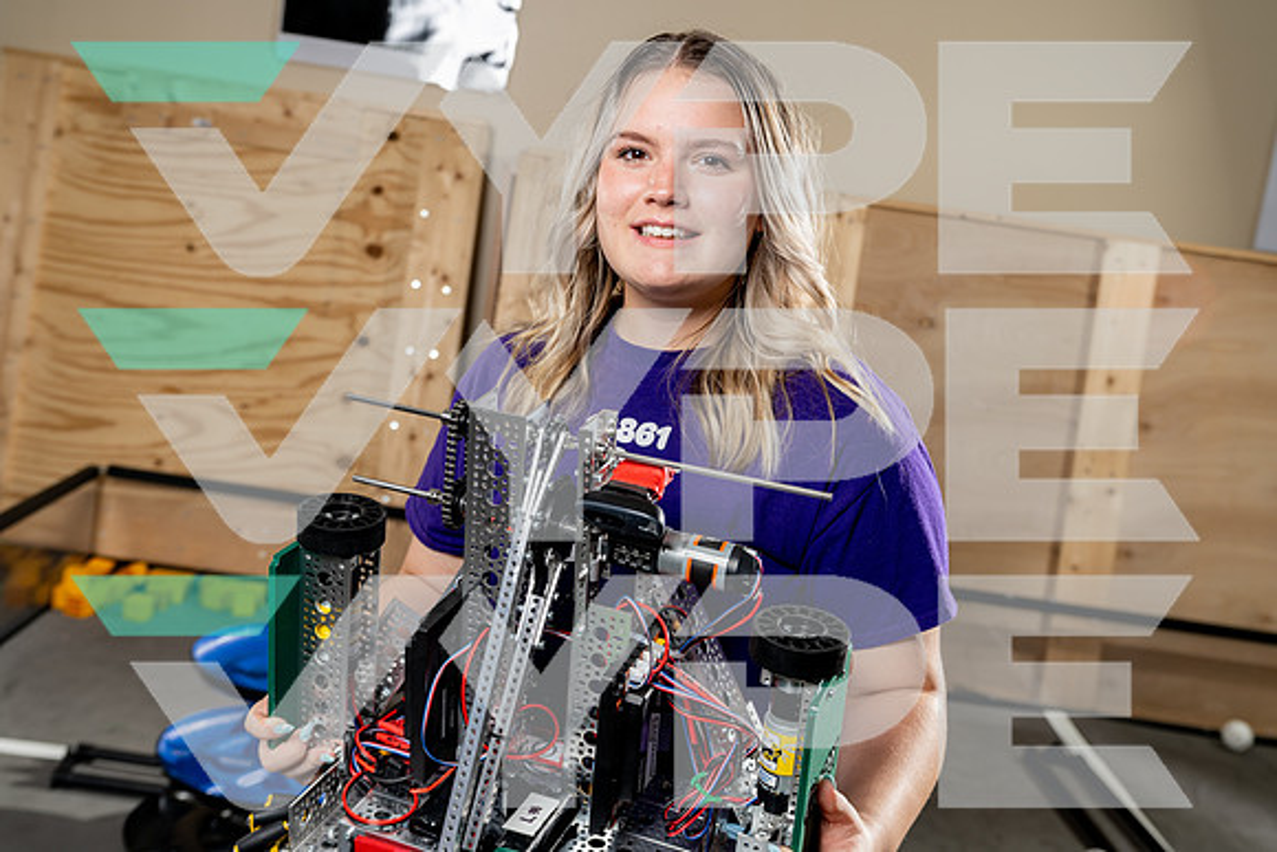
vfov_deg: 31.2
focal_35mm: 43
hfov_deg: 45.4
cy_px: 426
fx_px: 1526
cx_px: 638
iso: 100
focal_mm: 43
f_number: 4.5
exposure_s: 1/250
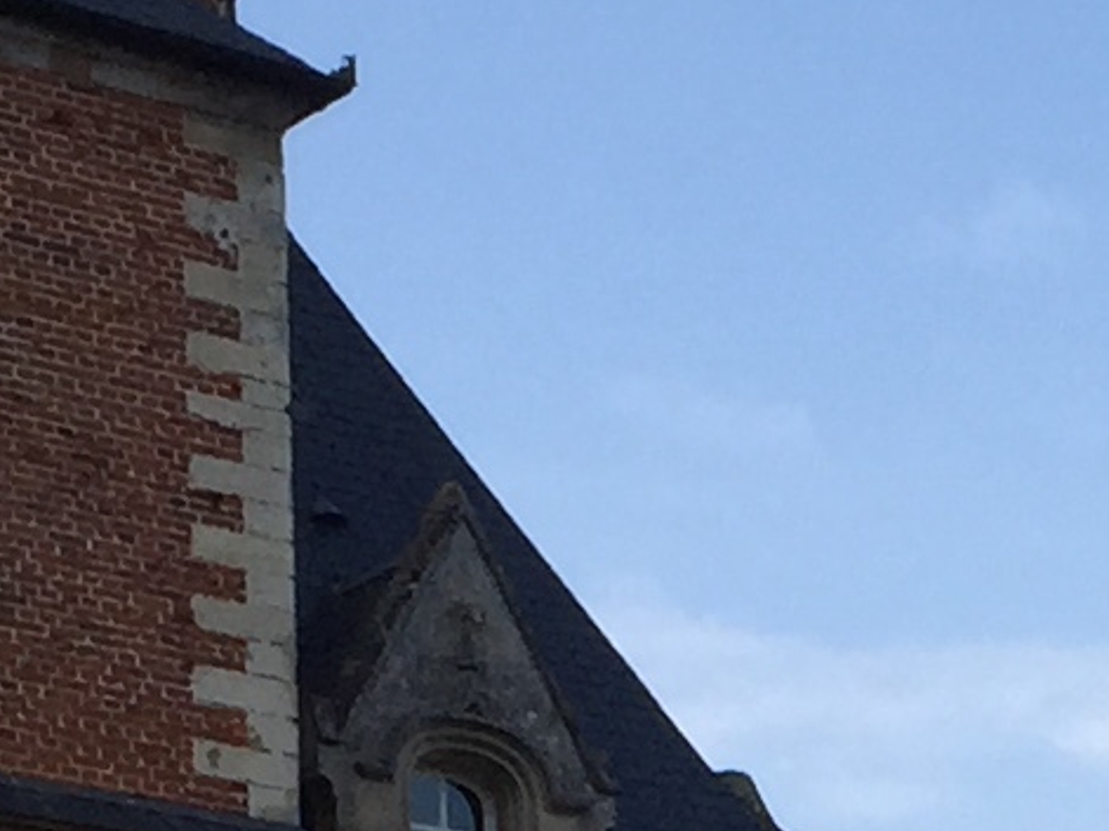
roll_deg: +2.3
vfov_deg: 7.1
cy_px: 1820
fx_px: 6438
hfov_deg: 9.7
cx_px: 1359
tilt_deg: +8.5
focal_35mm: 201
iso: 32
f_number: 2.2
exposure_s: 1/648
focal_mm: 4.15
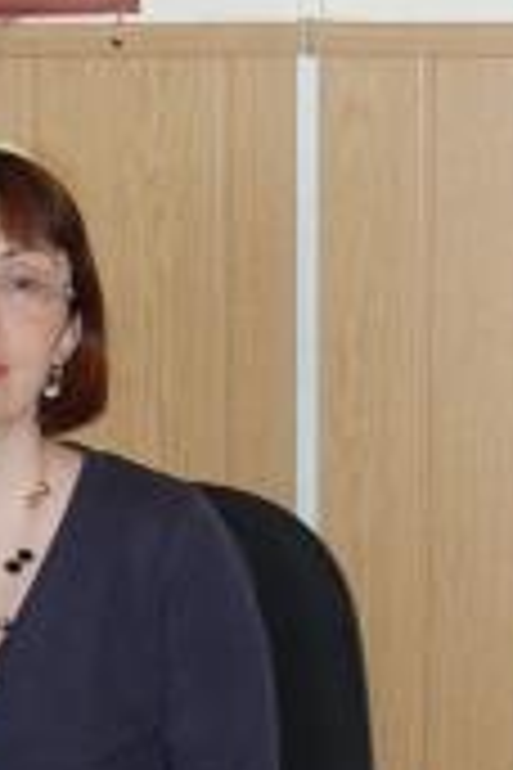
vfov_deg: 16.3
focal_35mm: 126
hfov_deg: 10.8
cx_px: -40
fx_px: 2693
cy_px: 329
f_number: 4.5
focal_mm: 32
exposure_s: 1/60
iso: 400
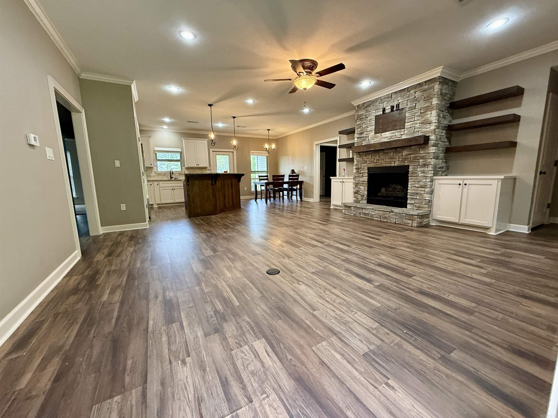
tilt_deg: -8.3
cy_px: 209
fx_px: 226
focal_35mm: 14
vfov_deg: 85.7
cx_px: 279
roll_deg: +1.2
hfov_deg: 102.1
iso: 400
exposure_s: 1/60
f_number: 2.2
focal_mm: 2.22
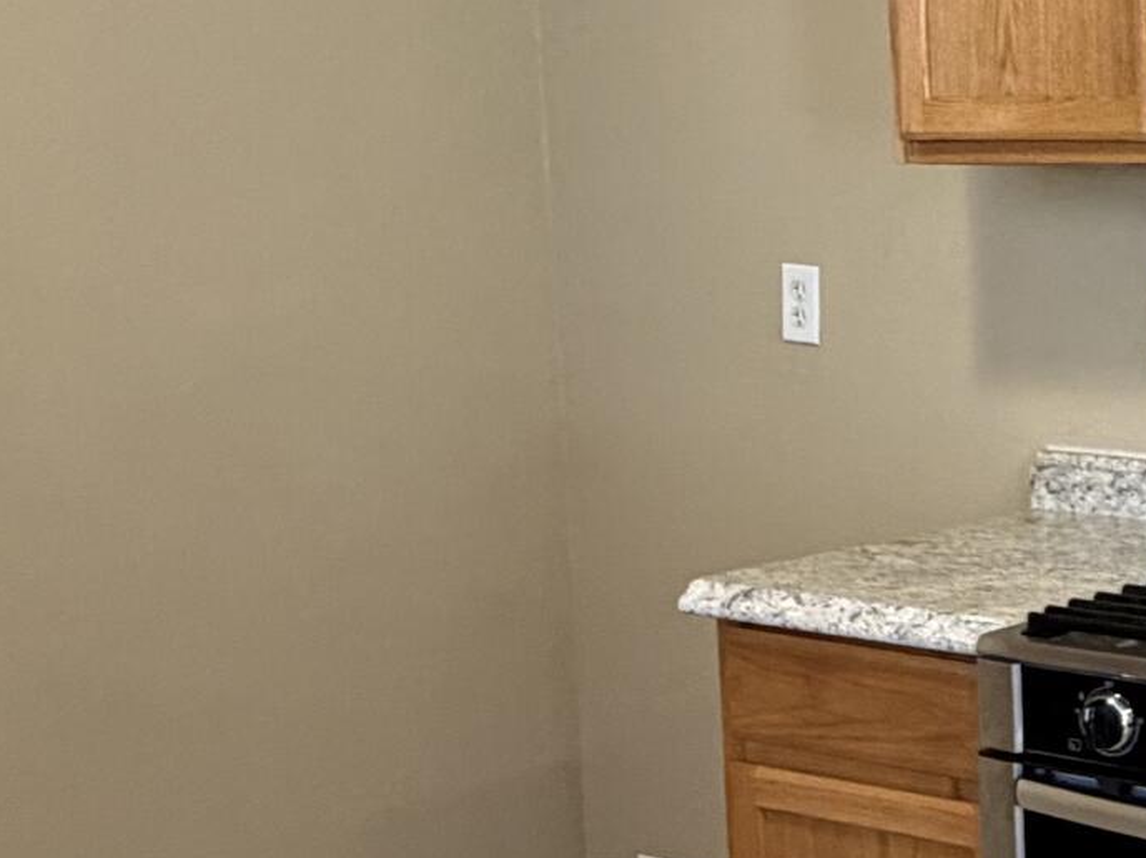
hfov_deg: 26.9
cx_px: 1477
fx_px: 2018
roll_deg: -0.4
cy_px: 537
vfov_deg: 23.9
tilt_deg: -10.0
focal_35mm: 61
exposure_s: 1/60
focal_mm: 2.22
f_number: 2.2
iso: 320
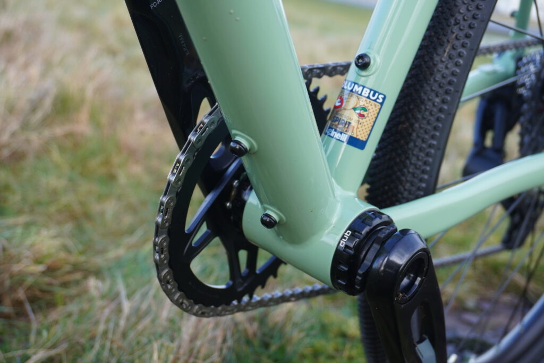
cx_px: 272
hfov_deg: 37.8
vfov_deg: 25.8
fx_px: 793
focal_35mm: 52
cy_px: 182
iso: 250
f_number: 5.6
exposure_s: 1/160
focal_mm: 35
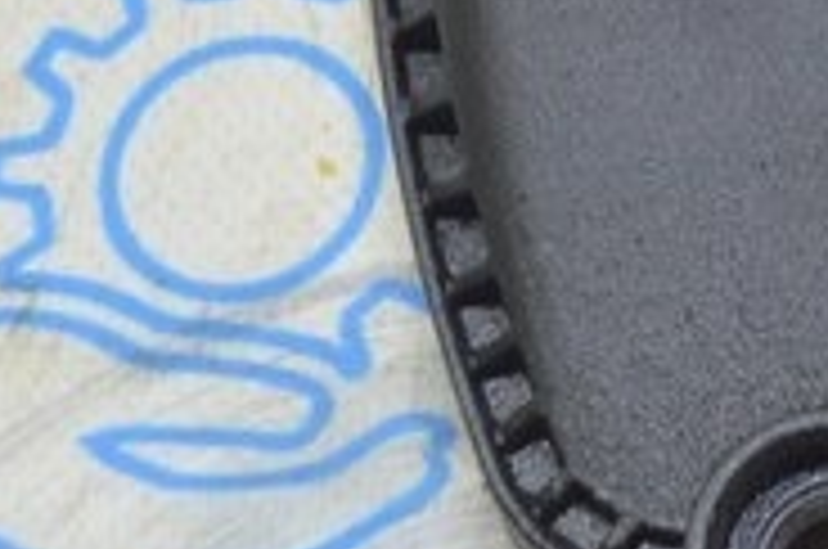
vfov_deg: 6.2
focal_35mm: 217
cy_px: -511
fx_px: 4982
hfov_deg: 9.1
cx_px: 1503
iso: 400
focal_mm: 26
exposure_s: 1/20
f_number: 5.6
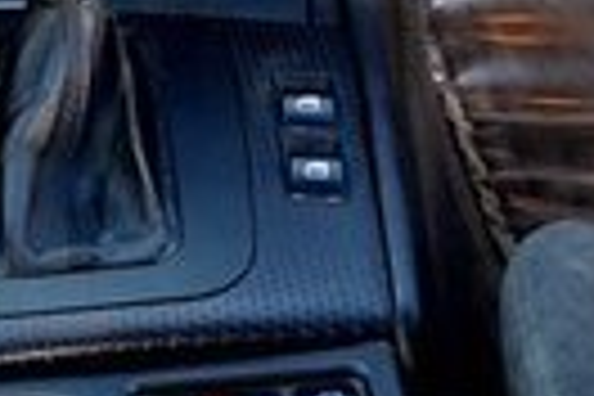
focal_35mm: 158
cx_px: -202
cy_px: -549
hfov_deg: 12.6
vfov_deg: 8.1
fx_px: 2599
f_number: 5.6
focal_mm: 21
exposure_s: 1/25
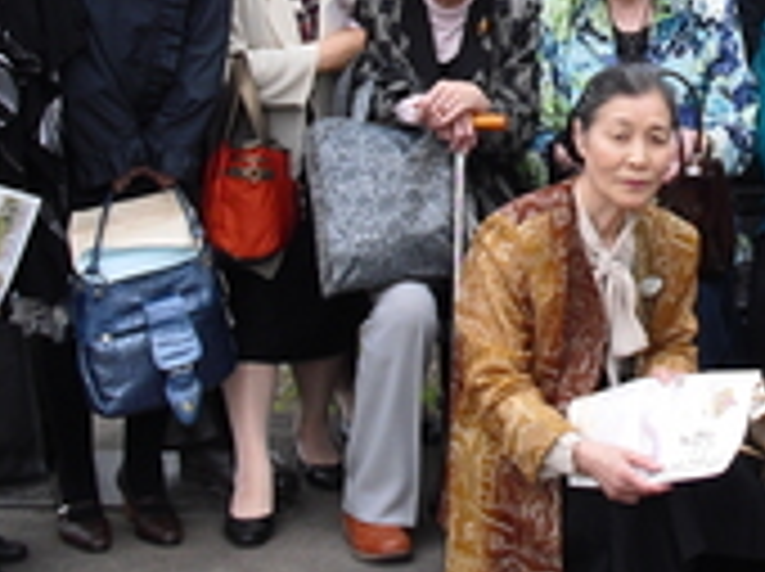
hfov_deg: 18.1
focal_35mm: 106
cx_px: 760
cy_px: 16
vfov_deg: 13.8
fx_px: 2339
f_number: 3.1
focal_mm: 6.3
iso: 100
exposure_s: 1/400
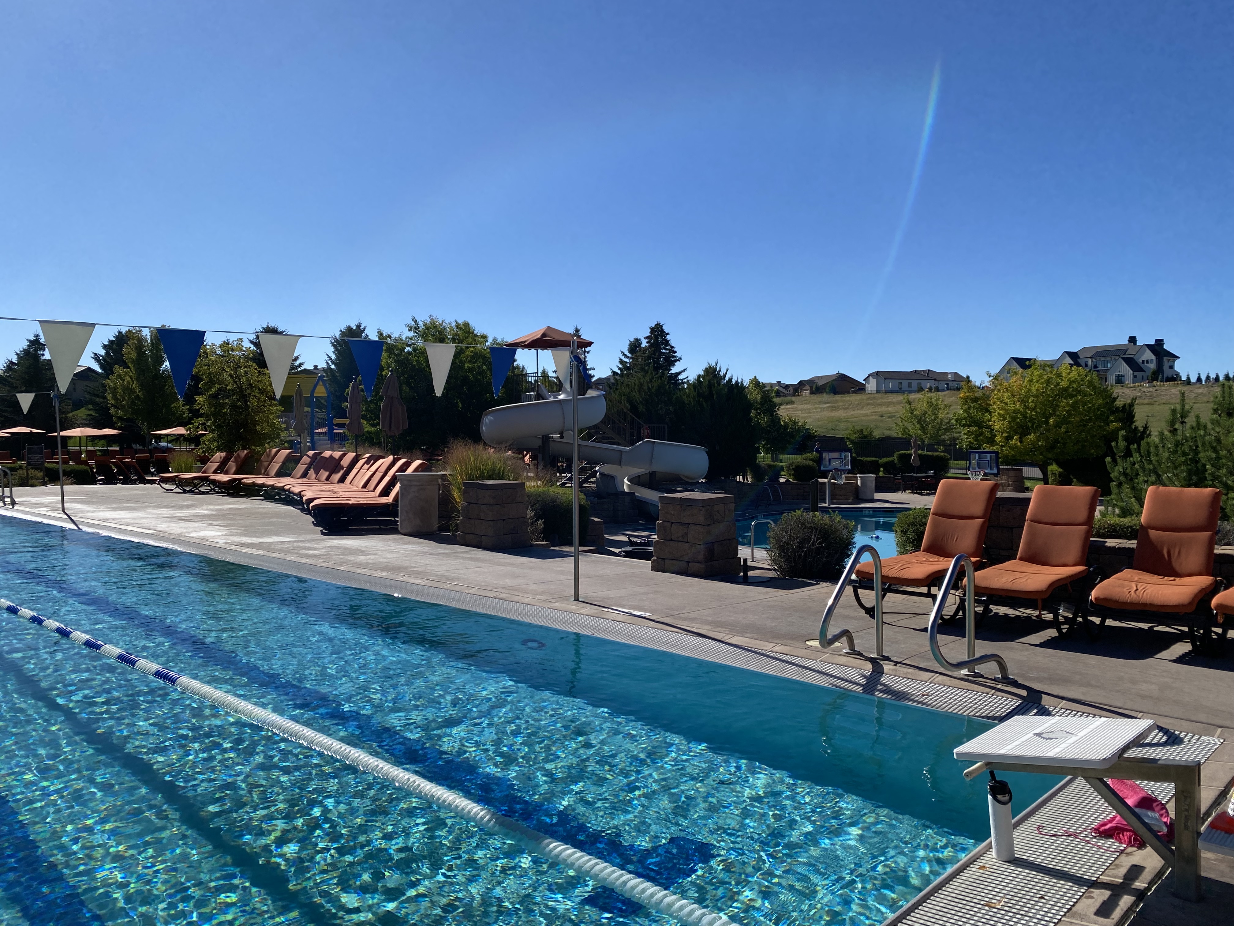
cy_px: 463
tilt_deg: -1.1
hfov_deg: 67.3
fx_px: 927
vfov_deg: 53.1
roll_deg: -1.1
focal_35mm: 26
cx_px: 617
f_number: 1.8
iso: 32
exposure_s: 1/4115
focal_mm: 4.25
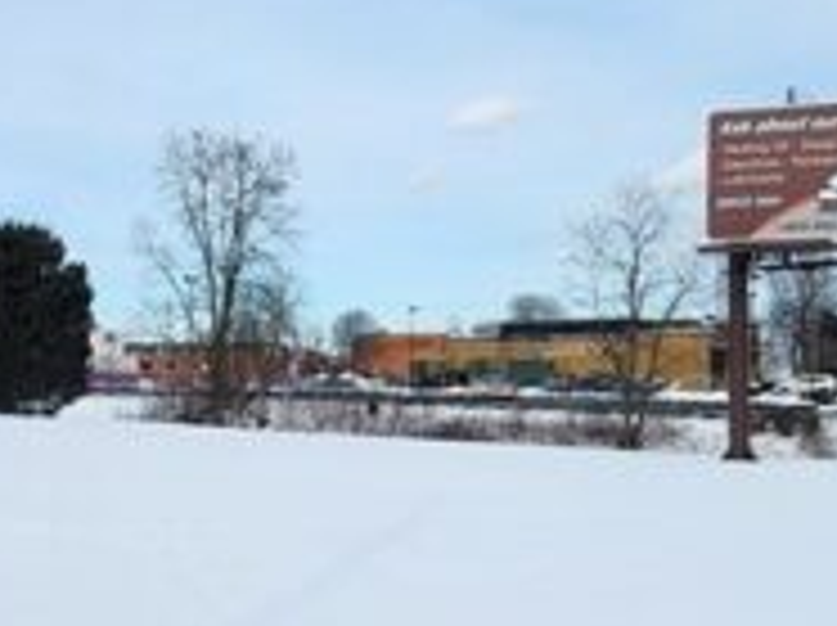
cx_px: 302
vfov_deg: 26.0
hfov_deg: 34.2
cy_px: 392
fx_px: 1352
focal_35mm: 56
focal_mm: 2.2
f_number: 2.2
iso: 50
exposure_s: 1/2134
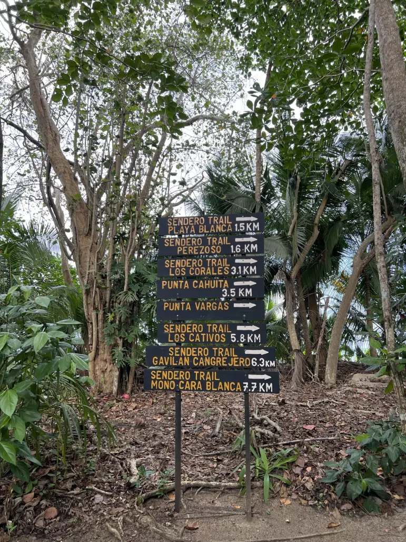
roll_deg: -1.8
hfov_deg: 53.1
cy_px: 271
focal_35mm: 26
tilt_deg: +10.6
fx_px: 407
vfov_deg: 67.3
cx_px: 203
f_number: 1.5
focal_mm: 5.7
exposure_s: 1/218
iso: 50
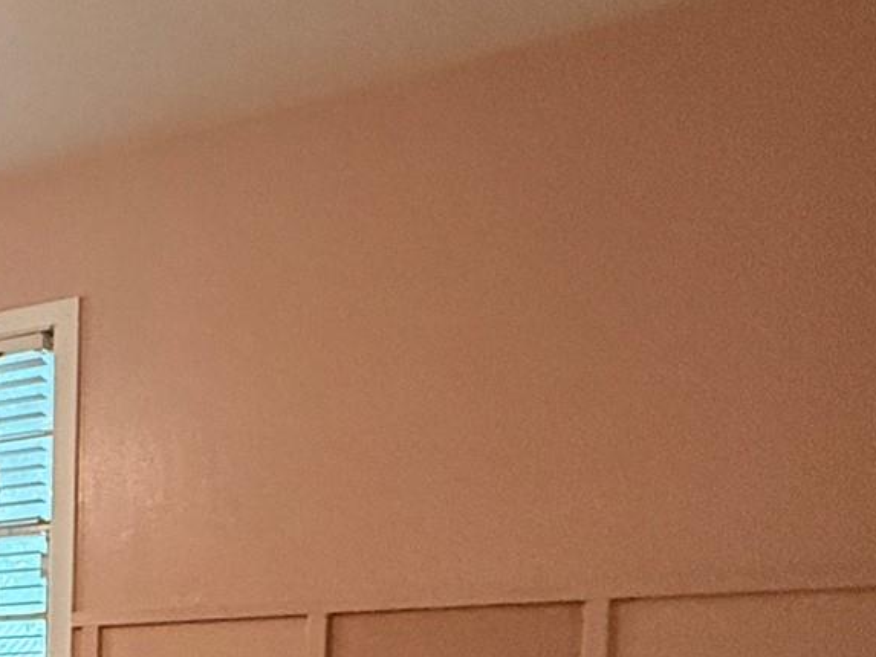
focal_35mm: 50
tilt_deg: -5.3
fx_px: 1266
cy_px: 830
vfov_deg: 25.5
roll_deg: +1.6
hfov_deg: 27.1
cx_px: -434
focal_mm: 2.22
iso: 500
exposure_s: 1/60
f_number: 2.2
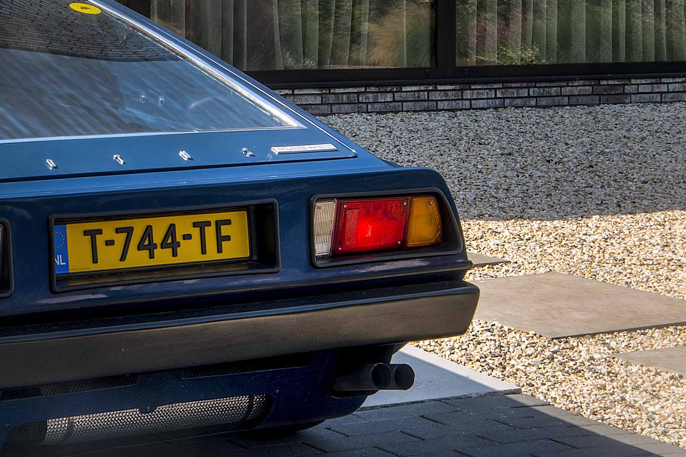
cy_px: -388
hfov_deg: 18.0
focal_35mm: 108
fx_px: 2058
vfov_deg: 11.7
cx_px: -141
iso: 64
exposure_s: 1/10
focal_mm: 24
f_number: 16
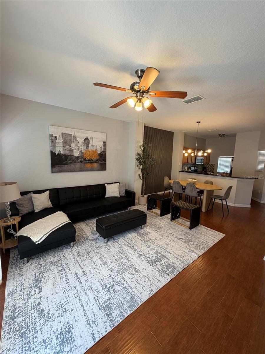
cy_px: 177
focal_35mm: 14
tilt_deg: -7.8
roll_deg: -2.0
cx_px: 132
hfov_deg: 85.7
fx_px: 143
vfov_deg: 102.1
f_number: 2.2
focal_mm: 2.22
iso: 125
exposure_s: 1/120
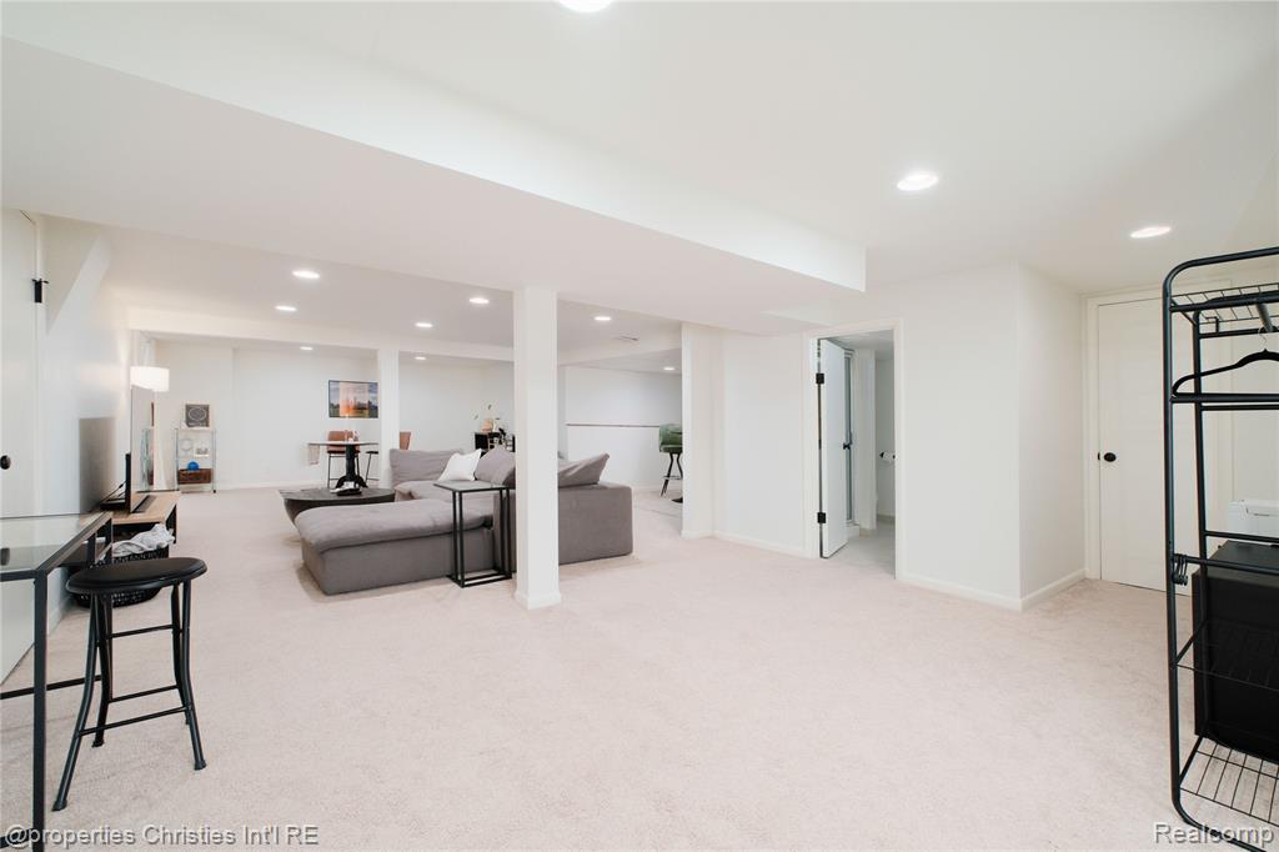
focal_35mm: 15
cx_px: 640
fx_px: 533
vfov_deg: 77.3
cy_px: 426
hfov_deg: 100.4
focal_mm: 10
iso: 640
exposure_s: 1/125
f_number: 8
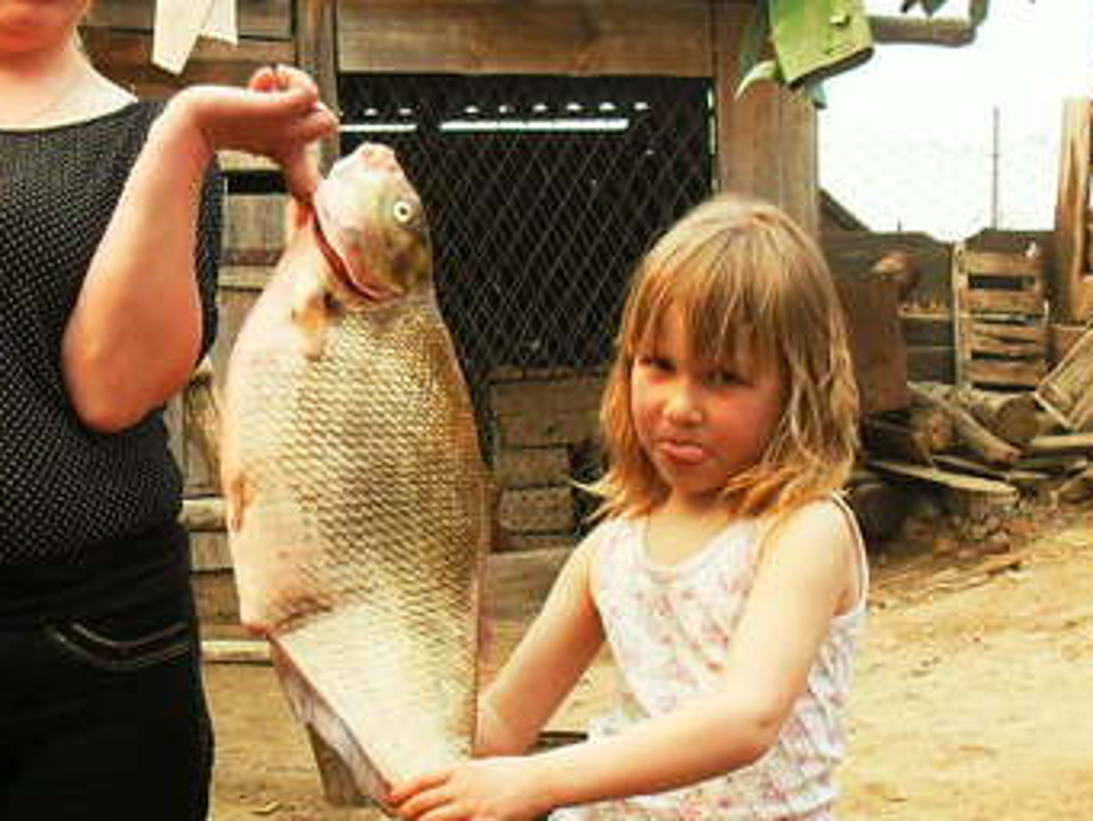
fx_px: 2464
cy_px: 406
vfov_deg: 18.9
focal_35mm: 78
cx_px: 260
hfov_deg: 24.7
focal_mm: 6.3
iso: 80
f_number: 2.8
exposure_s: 1/250
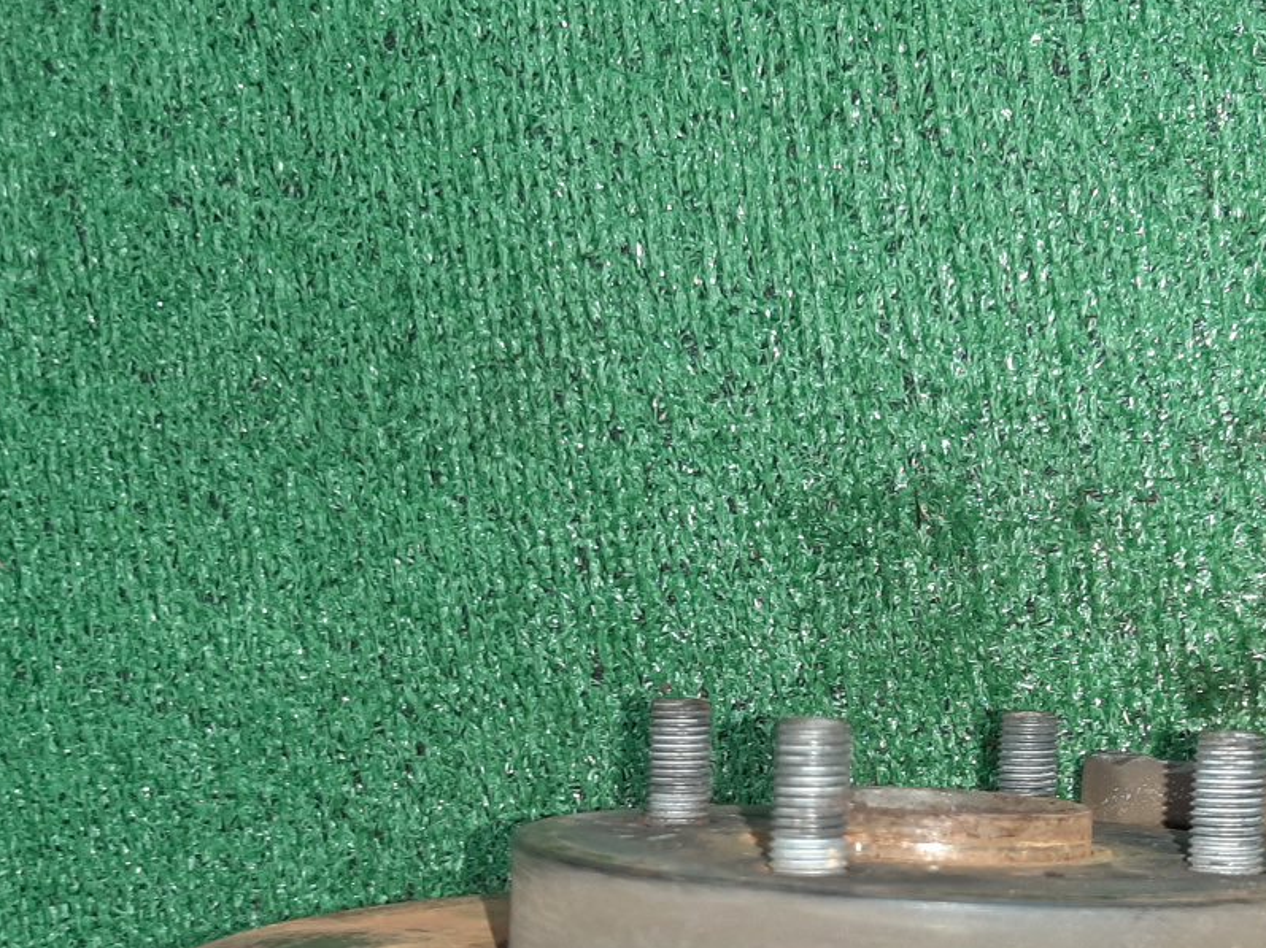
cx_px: 824
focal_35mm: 47
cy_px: 769
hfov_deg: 40.0
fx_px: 1718
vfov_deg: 30.1
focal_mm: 3.93
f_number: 1.7
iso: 185
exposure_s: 1/33
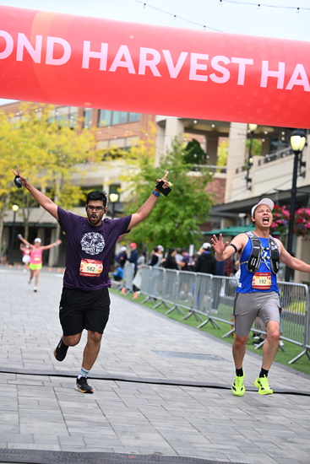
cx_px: 155
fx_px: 1033
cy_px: 232
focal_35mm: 80
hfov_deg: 17.1
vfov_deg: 25.4
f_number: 2.8
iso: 640
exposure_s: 1/2000
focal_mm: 80
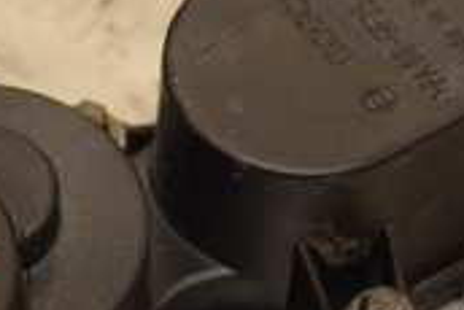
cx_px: 92
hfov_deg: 7.4
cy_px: 294
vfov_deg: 4.9
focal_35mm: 279
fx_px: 3599
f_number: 5
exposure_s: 1/200
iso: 800
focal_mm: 50
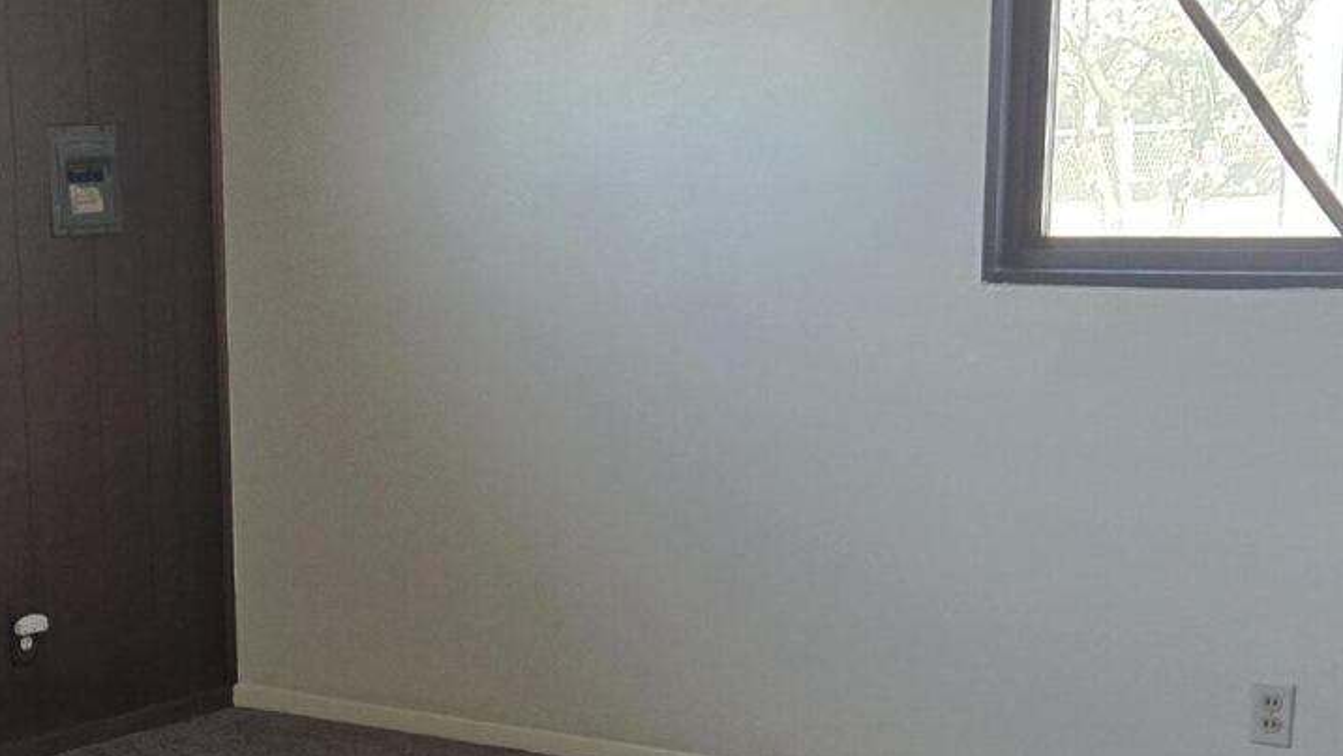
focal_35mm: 70
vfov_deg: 17.1
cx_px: 201
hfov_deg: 29.2
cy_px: 628
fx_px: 2493
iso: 200
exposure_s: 1/120
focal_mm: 5.4
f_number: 1.8
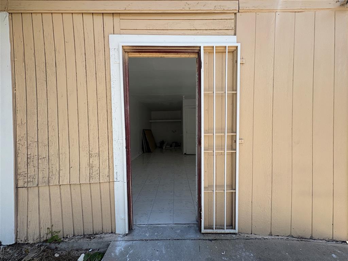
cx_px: 174
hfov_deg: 102.1
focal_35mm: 14
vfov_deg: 85.7
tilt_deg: -0.7
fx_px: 141
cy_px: 130
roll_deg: +1.2
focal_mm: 2.22
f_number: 2.2
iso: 40
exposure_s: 1/620
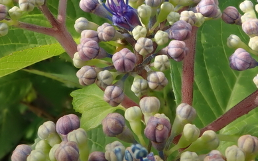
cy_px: 14
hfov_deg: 41.0
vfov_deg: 25.5
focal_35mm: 49
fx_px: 344
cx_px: 119
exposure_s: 1/200
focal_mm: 5.5
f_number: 3.2
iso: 100
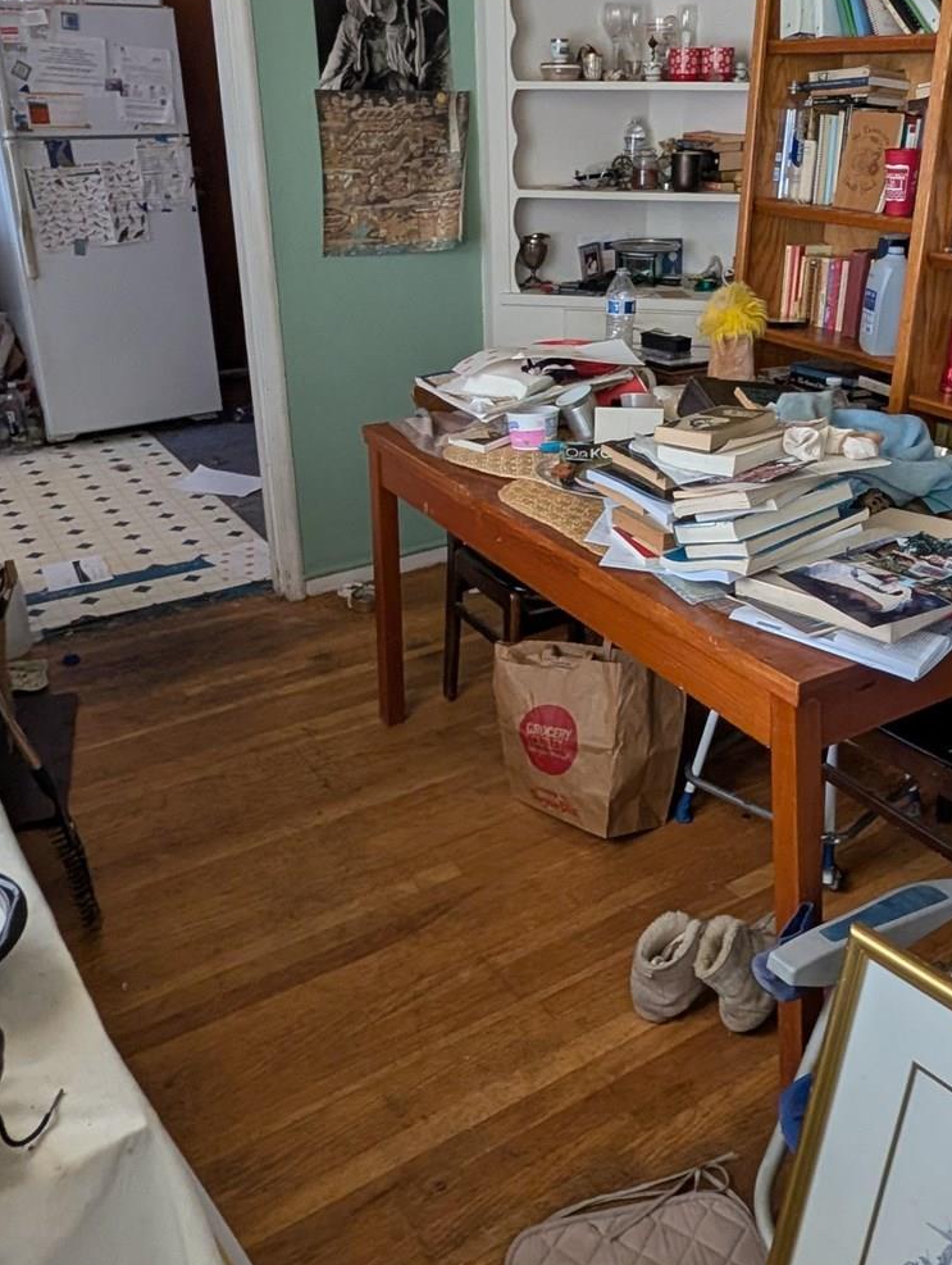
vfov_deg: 62.9
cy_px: 519
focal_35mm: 28
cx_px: 596
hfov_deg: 49.4
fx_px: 1024
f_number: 1.7
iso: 76
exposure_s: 1/31.5
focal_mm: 2.02
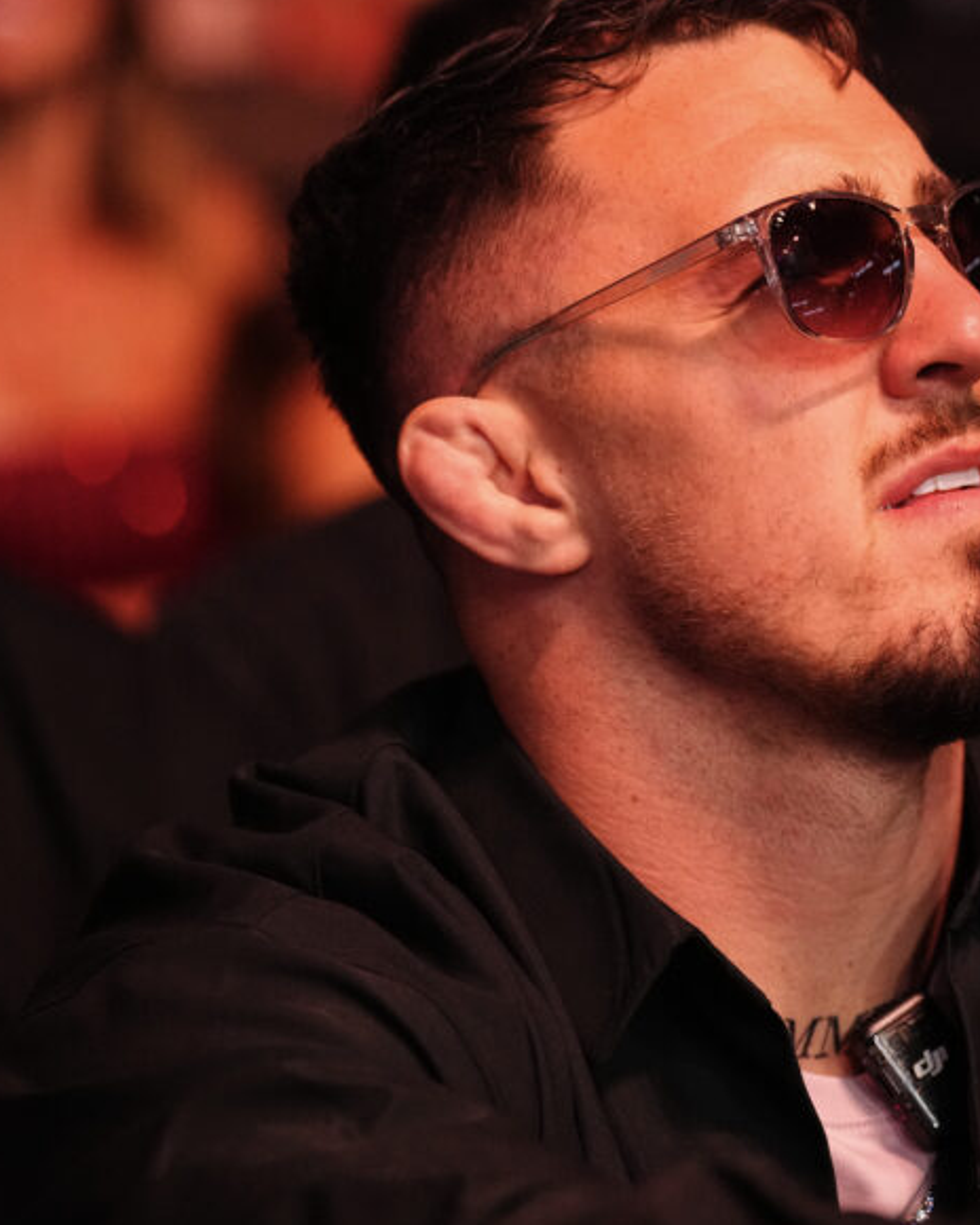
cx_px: 900
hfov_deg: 6.9
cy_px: 554
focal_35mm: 222
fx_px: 8049
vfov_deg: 8.7
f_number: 2.8
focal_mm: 134
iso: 4000
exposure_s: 1/800
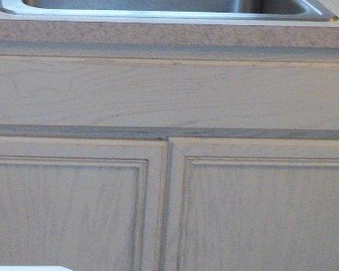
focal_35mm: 120
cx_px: -12
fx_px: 1204
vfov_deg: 12.5
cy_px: -76
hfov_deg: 15.7
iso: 160
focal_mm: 5.7
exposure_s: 1/40
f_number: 2.9
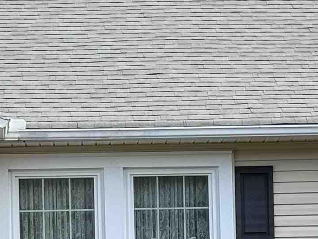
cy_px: 258
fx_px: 1892
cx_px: 88
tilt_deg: +2.7
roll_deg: +0.6
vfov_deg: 7.2
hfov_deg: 9.6
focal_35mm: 206
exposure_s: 1/1608
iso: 64
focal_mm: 6.76
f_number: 1.78
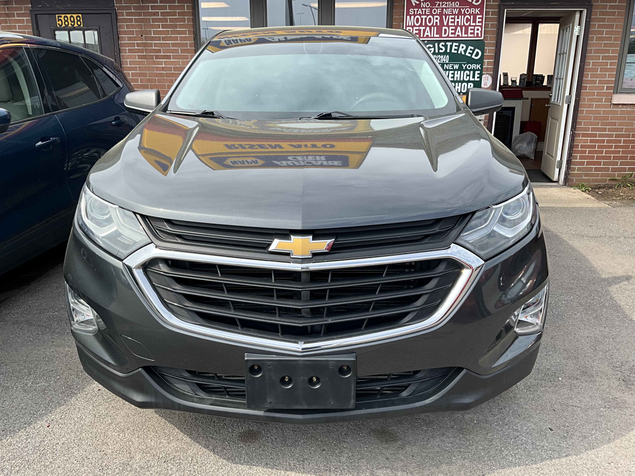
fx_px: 532
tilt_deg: -17.0
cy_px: 238
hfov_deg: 61.7
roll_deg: -0.6
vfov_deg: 48.2
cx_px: 318
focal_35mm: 29
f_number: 1.8
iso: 25
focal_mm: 3
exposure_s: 1/691
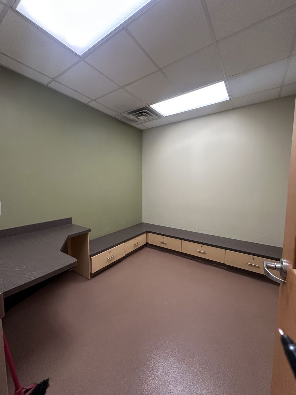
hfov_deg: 85.7
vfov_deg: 102.1
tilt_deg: -5.0
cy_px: 198
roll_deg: -0.3
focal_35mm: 14
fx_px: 160
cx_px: 148
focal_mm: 2.22
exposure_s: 1/60
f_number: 2.2
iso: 200
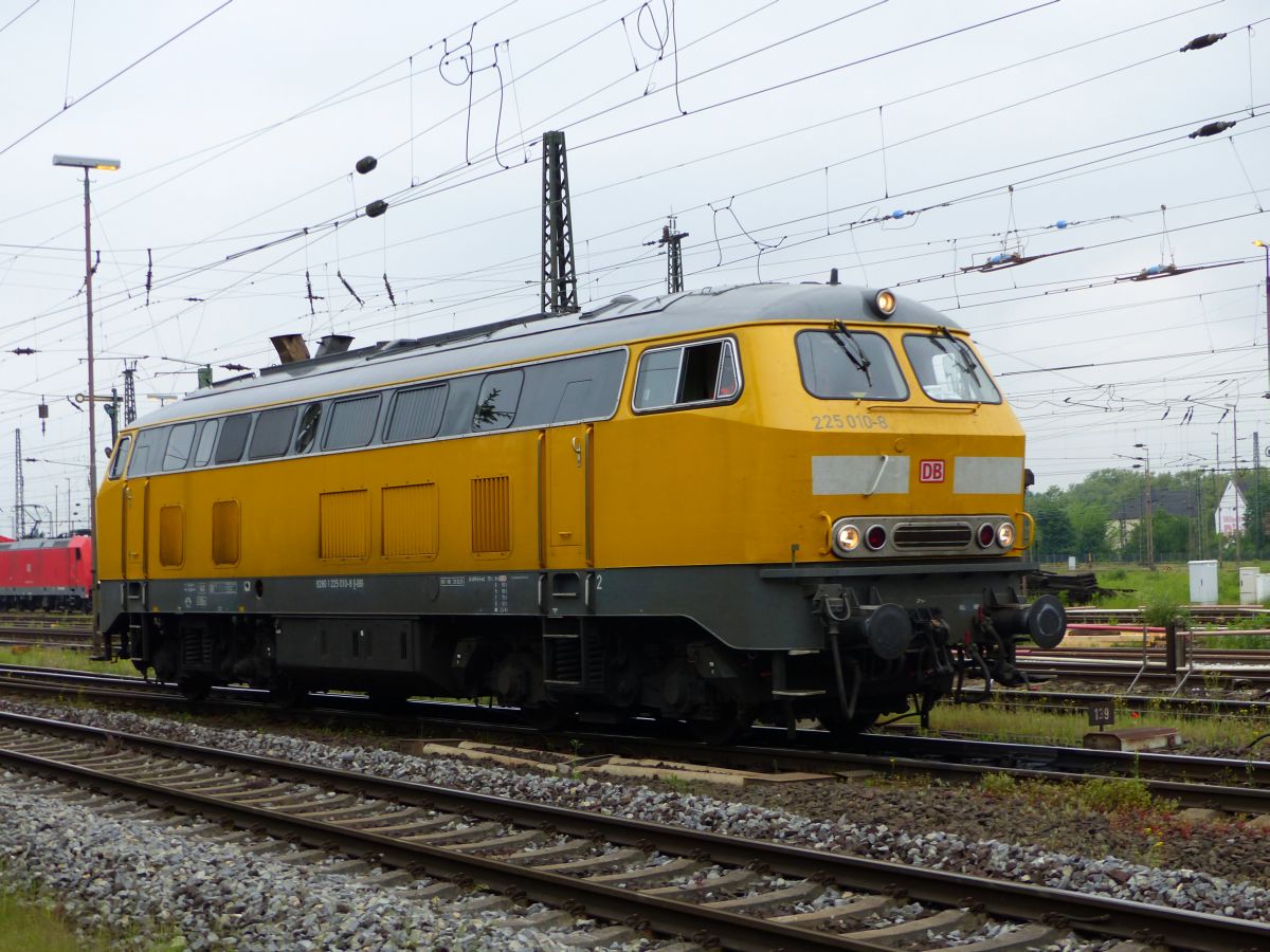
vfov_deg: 24.0
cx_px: 635
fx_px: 2238
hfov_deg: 31.7
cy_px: 476
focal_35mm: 61
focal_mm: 10.9
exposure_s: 1/500
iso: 125
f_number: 2.8
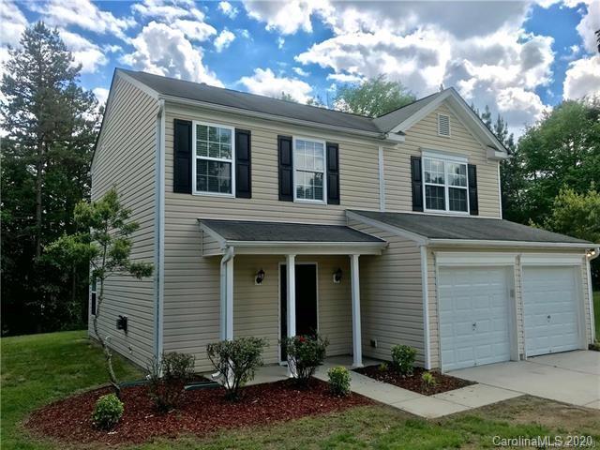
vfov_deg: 49.7
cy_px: 225
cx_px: 300
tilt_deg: +5.1
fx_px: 485
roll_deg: +0.6
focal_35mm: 28
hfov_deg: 63.4
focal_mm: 3.99
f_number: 1.8
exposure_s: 1/2336
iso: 20
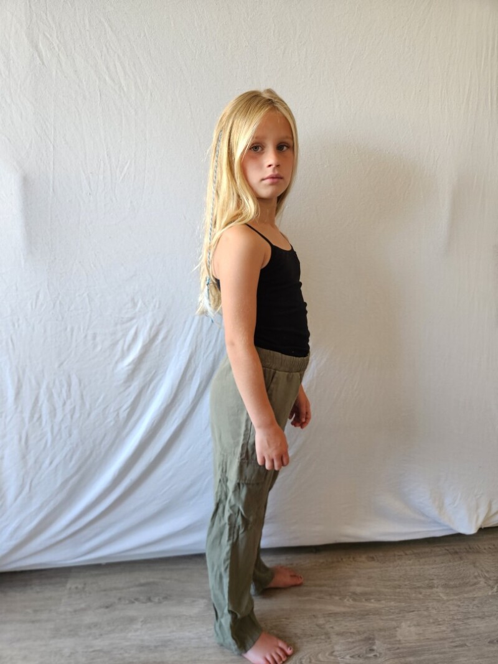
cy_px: 332
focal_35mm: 23
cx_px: 249
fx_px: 441
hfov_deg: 58.9
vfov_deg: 73.9
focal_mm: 5.4
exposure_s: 1/100
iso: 200
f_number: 1.8
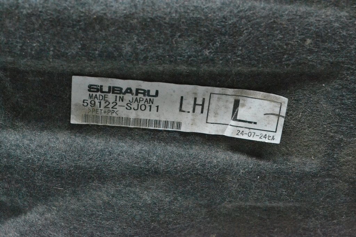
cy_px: 118
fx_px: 816
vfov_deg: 16.6
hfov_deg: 24.6
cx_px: 178
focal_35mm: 82
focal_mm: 55
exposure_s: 1/160
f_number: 9
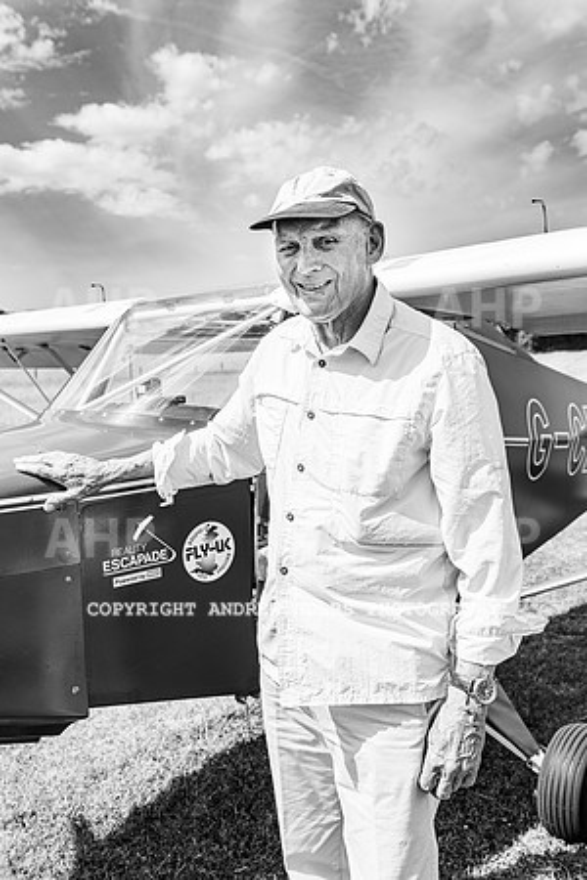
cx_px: 294
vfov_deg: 58.7
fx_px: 783
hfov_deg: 41.1
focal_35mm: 32
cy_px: 440
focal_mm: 32
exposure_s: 1/800
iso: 125
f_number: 5.6
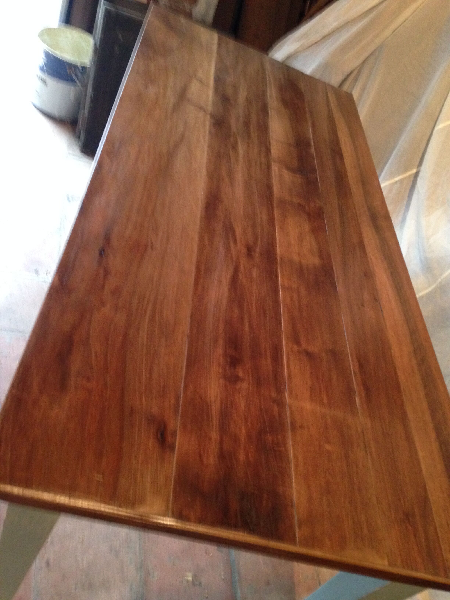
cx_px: 225
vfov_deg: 55.4
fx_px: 572
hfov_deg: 42.9
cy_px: 300
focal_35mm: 33
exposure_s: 1/15
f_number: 2.4
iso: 320
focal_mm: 4.12
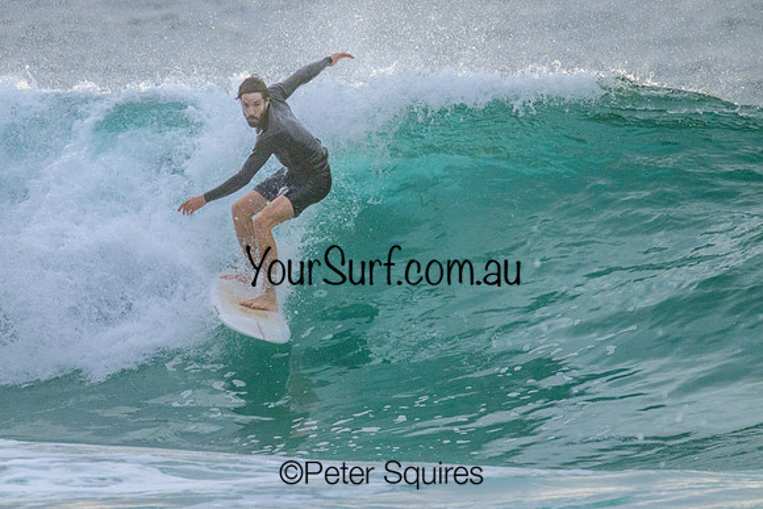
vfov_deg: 1.3
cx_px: 263
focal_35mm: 1059
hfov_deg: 1.9
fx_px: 22448
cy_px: 180
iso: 2500
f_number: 11
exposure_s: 1/2000
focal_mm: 800
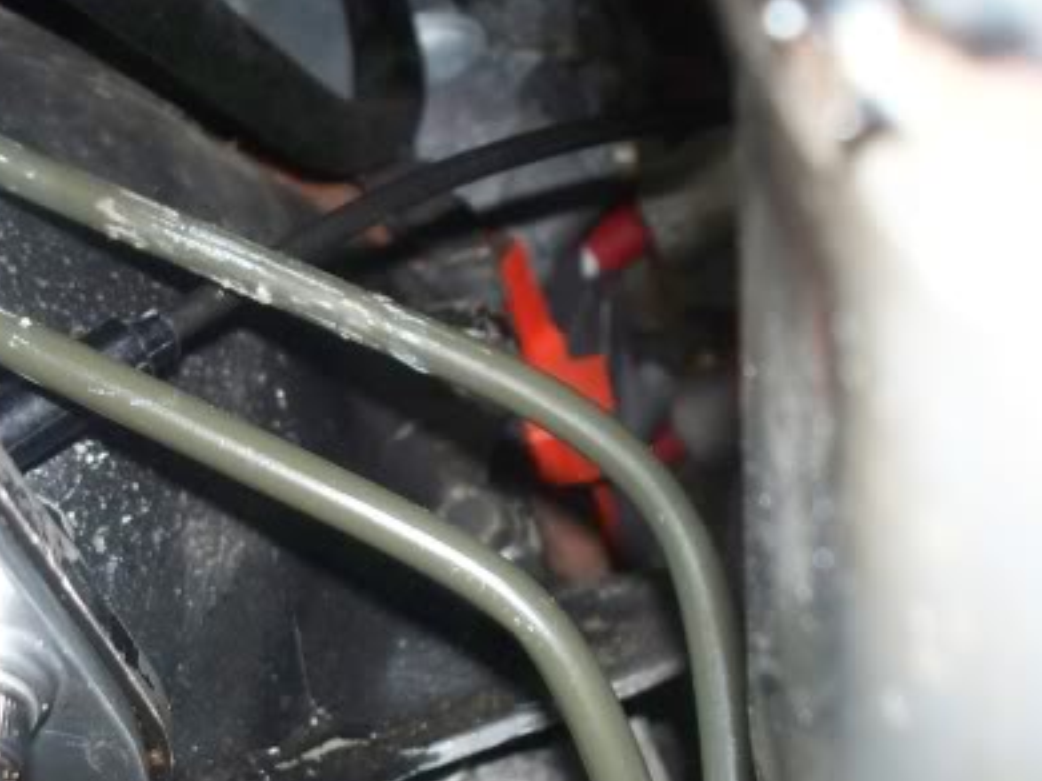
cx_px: 259
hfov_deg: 32.1
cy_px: 440
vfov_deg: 24.8
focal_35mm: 59
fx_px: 1775
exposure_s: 1/30
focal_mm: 7.54
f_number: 2.8
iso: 200
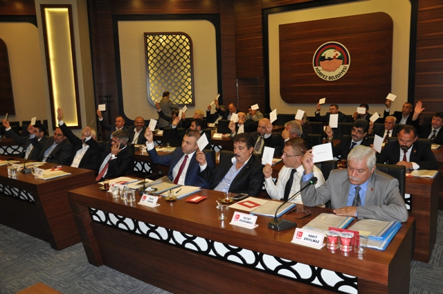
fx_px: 387
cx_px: 222
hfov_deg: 59.6
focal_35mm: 32
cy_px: 147
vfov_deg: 41.6
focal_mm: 21
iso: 800
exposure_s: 1/60
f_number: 3.8
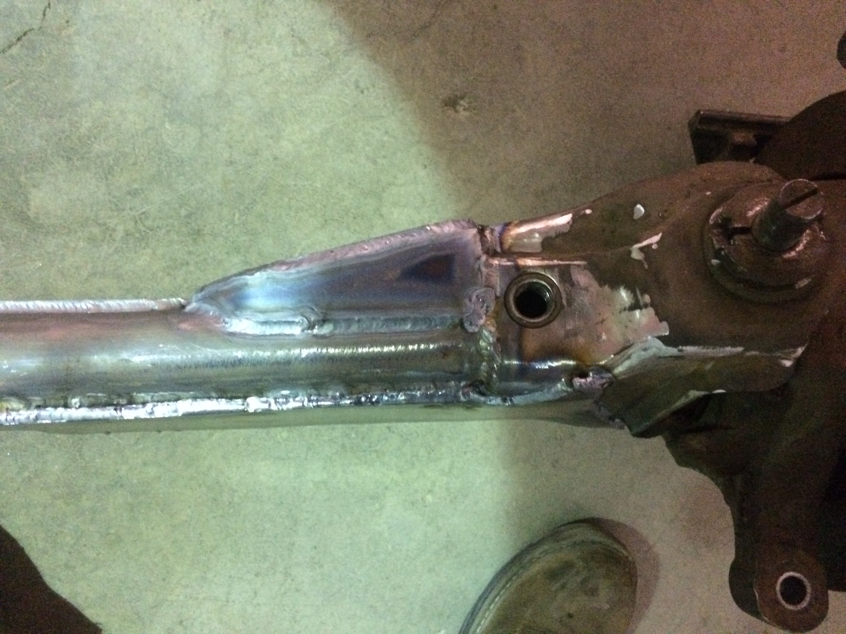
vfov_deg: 48.2
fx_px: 709
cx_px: 423
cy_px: 317
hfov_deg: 61.7
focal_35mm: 29
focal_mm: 4.15
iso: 640
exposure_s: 1/15
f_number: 2.2
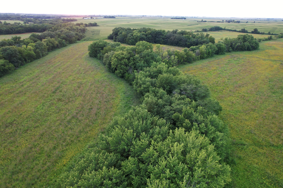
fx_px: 173
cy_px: 94
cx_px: 142
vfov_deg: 57.2
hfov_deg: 78.6
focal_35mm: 22
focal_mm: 8.4
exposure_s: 1/30
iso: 100
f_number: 2.8
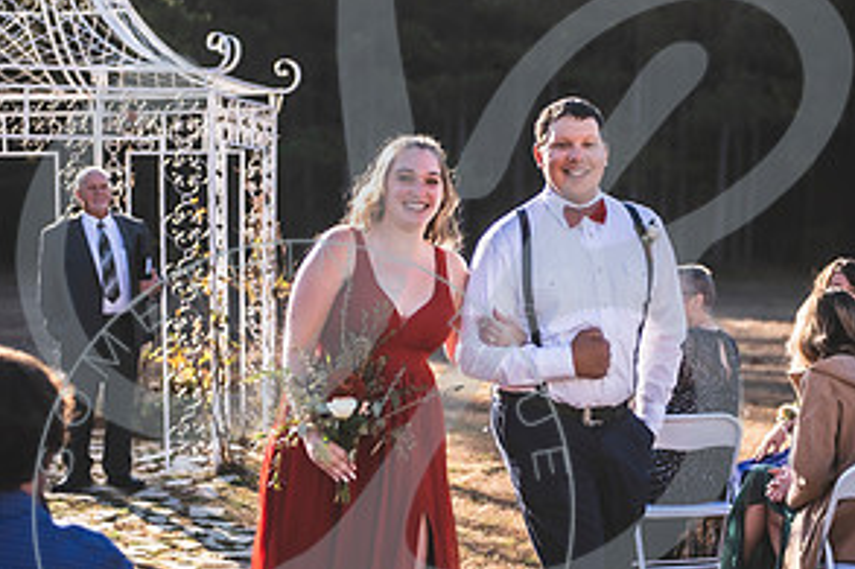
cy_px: 289
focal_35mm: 86
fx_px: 2041
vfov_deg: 15.9
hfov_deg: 23.7
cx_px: 435
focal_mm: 56
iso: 100
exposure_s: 1/800
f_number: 2.8
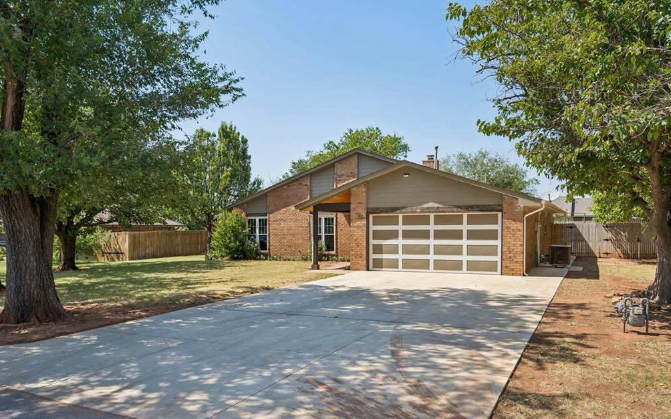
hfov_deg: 68.4
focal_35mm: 27
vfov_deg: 46.0
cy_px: 221
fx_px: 494
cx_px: 334
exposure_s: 1/500
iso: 200
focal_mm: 26
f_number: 8
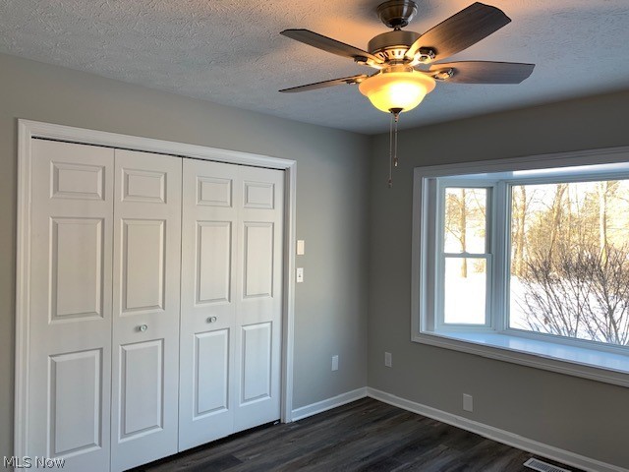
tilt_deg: -0.6
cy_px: 236
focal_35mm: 26
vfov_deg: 53.1
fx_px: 472
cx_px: 314
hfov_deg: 67.3
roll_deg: -0.6
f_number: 1.8
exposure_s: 1/120
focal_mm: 4.25
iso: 40
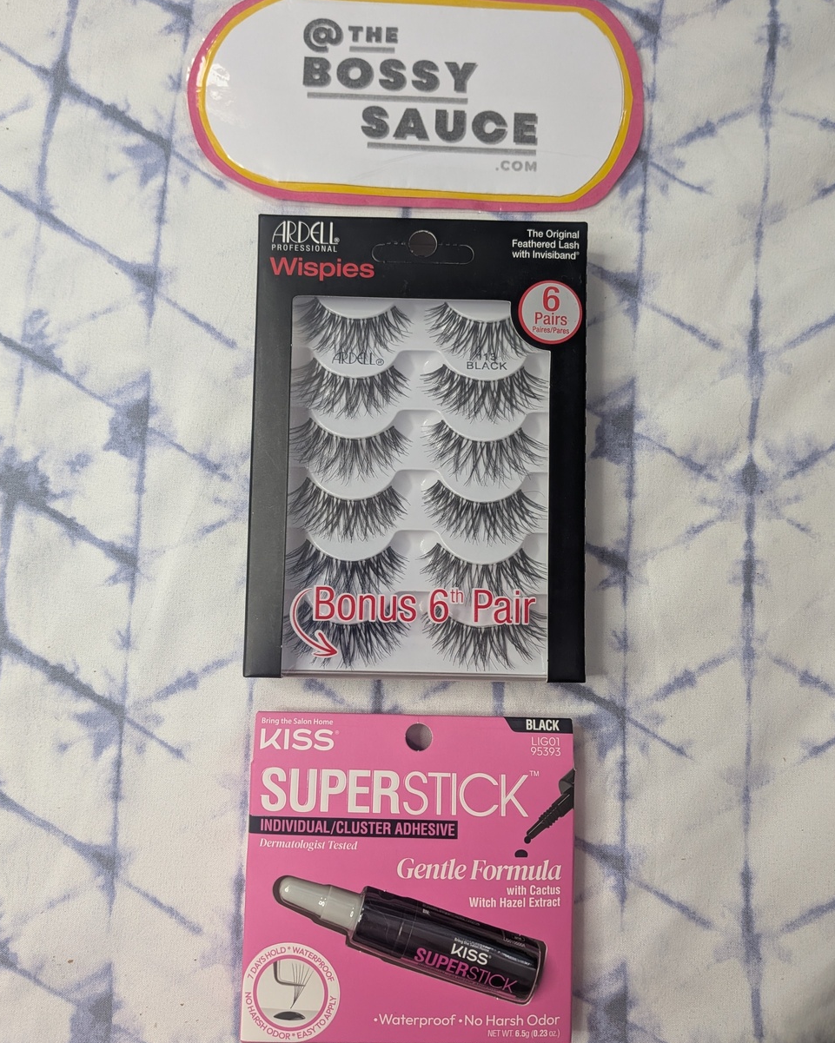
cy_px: 515
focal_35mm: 26
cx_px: 414
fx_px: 803
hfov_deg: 54.9
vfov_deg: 66.0
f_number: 1.7
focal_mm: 4.53
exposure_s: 1/24
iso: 140
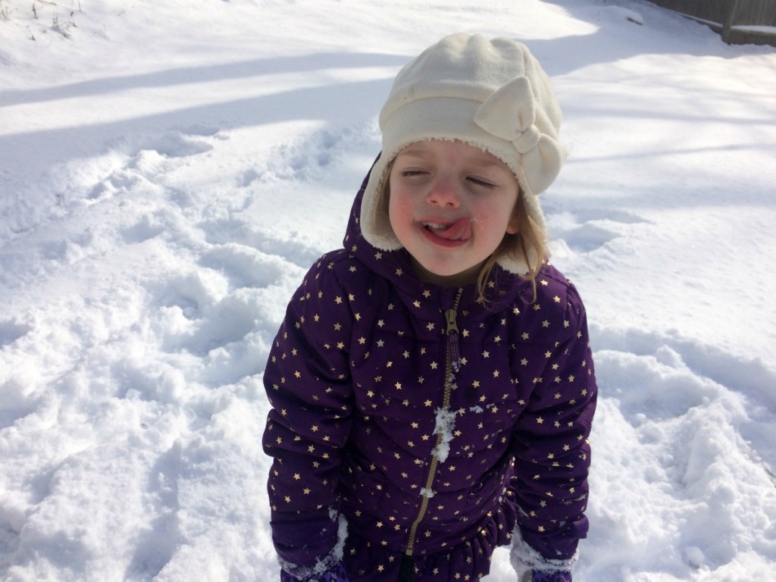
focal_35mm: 29
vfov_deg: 48.2
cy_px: 291
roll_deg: +2.5
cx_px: 388
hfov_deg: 61.7
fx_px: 650
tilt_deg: -30.0
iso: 32
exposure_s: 1/2160
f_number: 2.2
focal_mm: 4.15
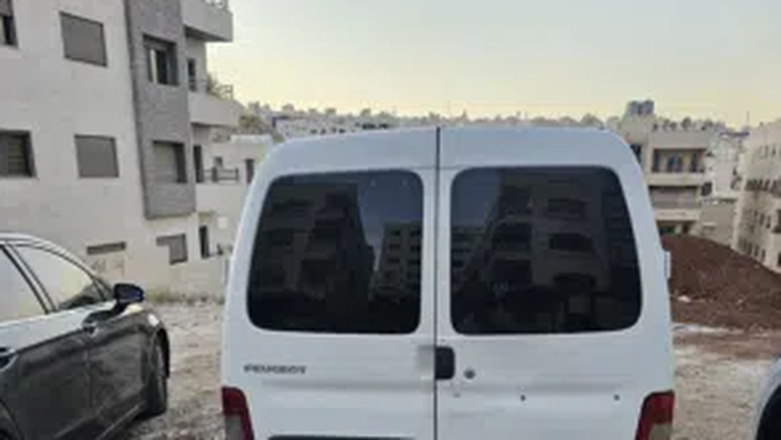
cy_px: 398
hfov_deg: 58.0
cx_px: 394
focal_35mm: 34
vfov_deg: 32.9
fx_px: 704
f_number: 1.7
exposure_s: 1/142
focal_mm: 6.3
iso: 200
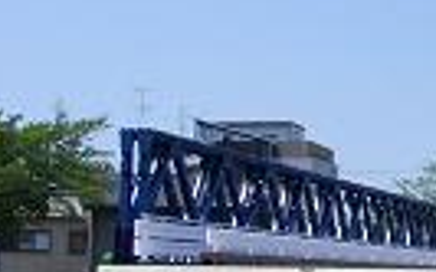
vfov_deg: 13.2
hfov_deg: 20.2
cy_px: 203
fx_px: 1176
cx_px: 457
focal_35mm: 99
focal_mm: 5.7
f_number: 5.5
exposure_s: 1/500
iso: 100
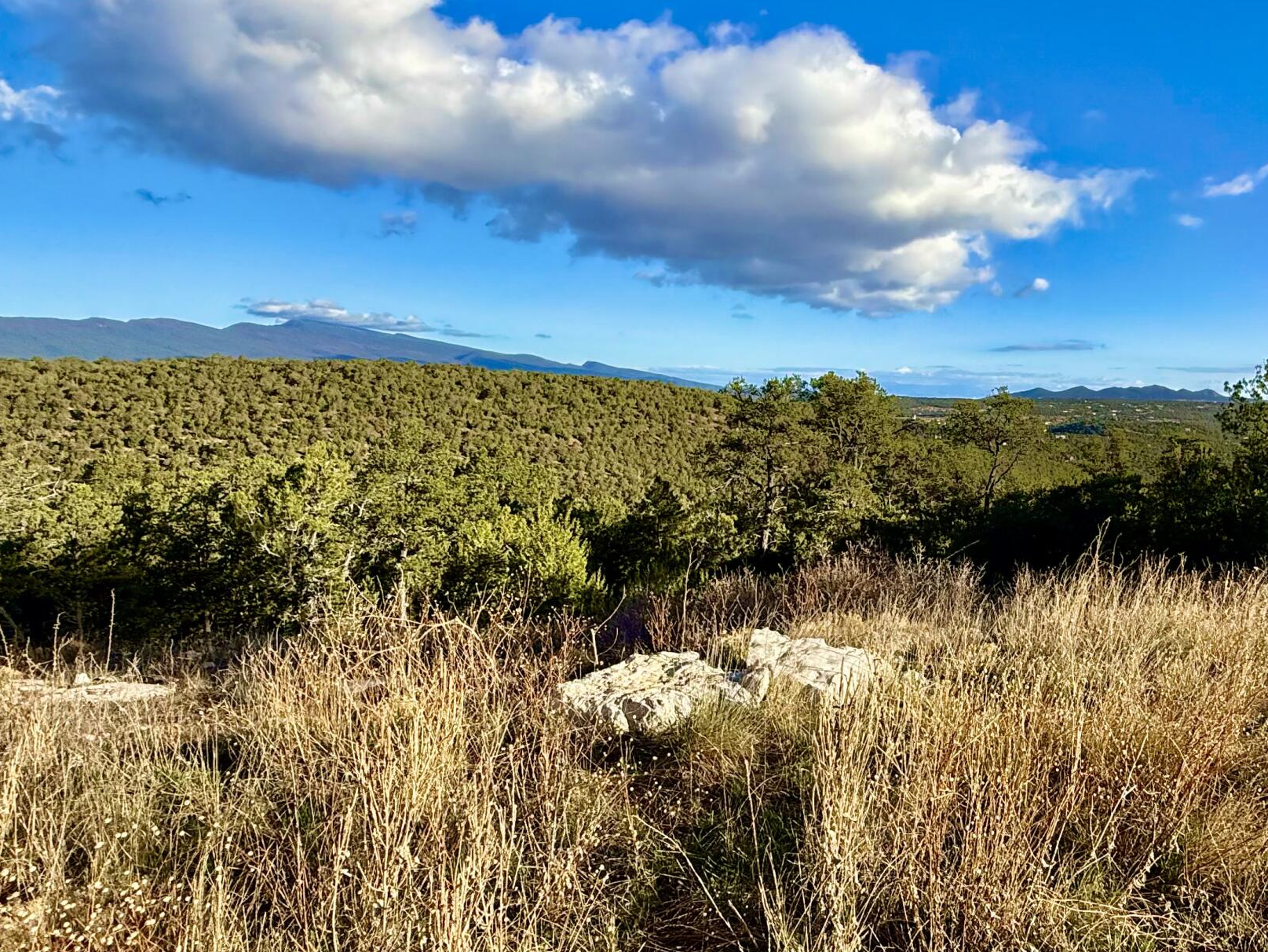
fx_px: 953
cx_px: 967
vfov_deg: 53.1
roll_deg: -1.3
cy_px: 456
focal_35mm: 26
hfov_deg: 63.0
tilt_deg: -3.6
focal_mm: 2.22
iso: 50
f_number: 2.2
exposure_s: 1/1431
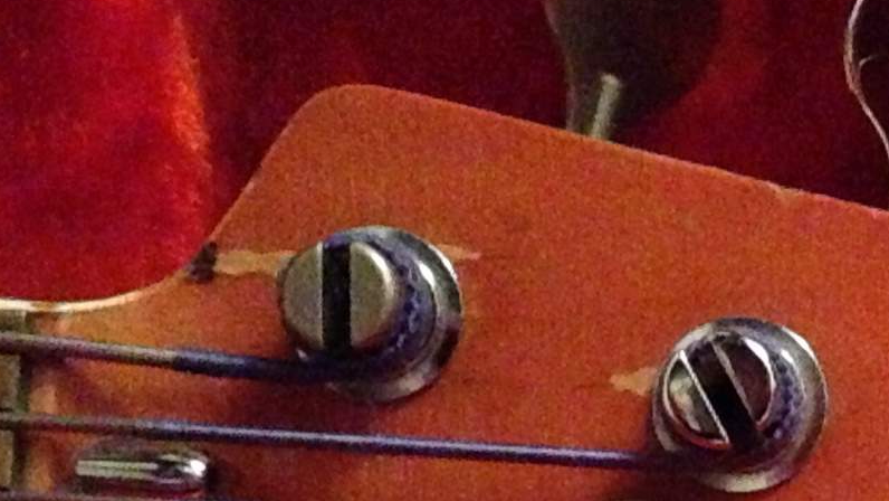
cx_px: 941
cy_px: 609
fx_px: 4362
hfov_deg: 11.5
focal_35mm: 185
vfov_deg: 6.5
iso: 2500
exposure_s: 1/15
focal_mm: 4.12
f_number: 2.4
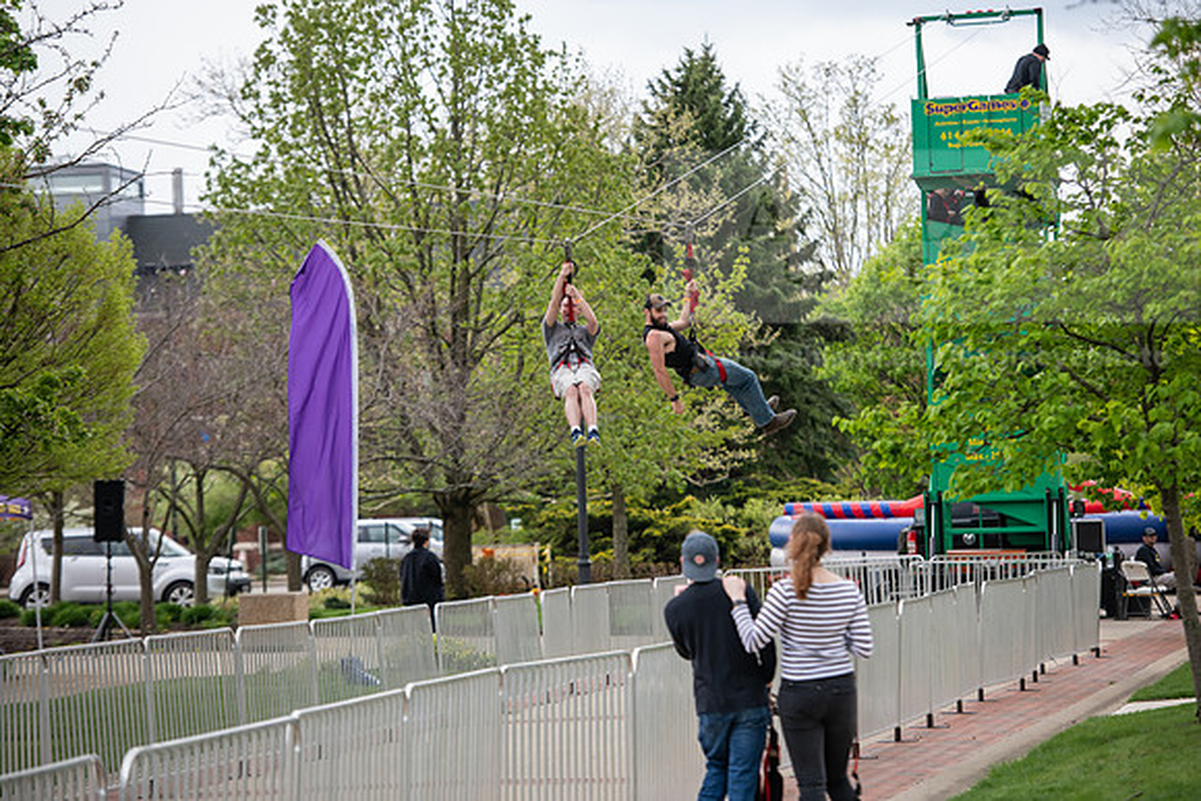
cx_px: 600
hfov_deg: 15.2
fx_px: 4505
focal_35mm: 135
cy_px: 400
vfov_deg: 10.2
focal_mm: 135
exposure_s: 1/500
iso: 400
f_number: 3.5
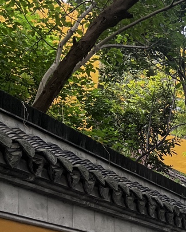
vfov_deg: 19.1
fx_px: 667
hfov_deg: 14.9
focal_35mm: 97
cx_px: 271
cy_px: 239
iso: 100
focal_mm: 5.1
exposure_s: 1/121
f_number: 1.6
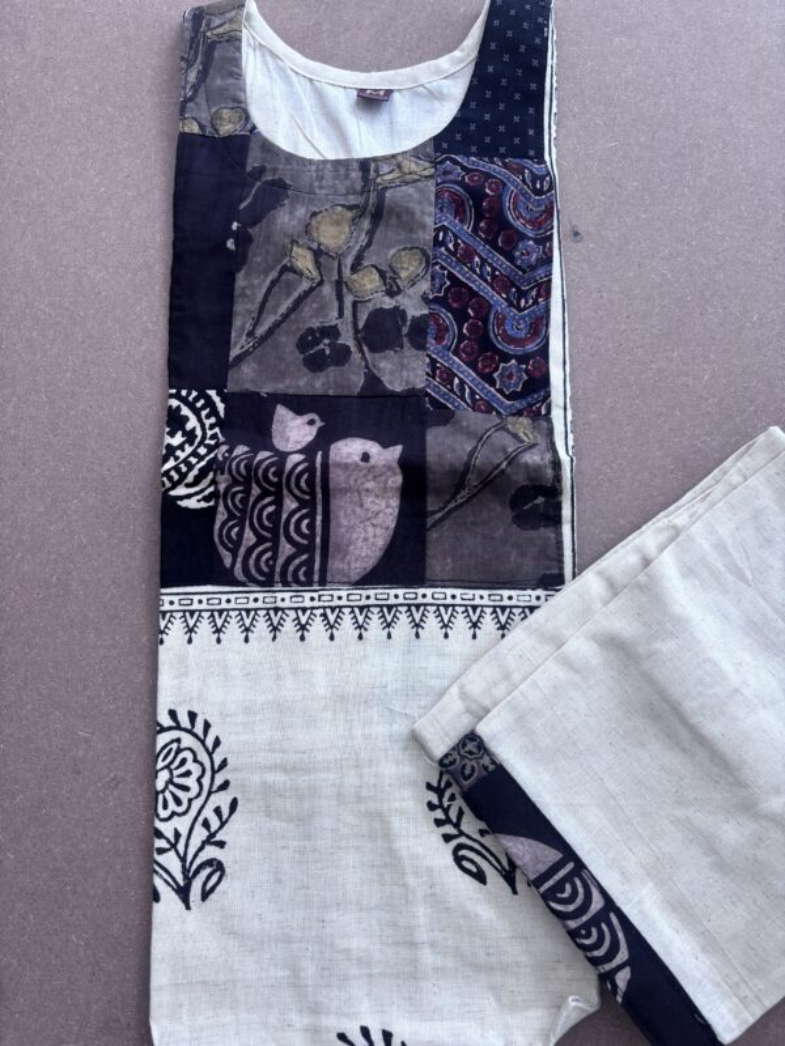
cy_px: 523
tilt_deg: -79.7
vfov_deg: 67.3
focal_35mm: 26
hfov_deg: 53.1
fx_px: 786
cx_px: 392
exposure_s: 1/242
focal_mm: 5.96
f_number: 1.6
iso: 40
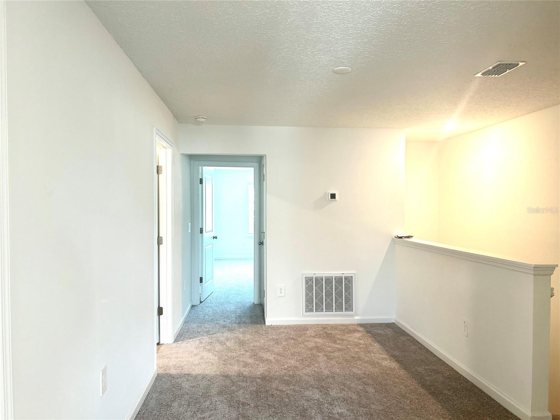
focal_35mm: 26
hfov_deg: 67.3
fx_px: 421
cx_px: 280
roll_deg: +0.6
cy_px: 210
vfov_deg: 53.1
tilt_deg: -1.4
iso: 80
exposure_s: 1/60
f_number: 1.5
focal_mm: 5.7
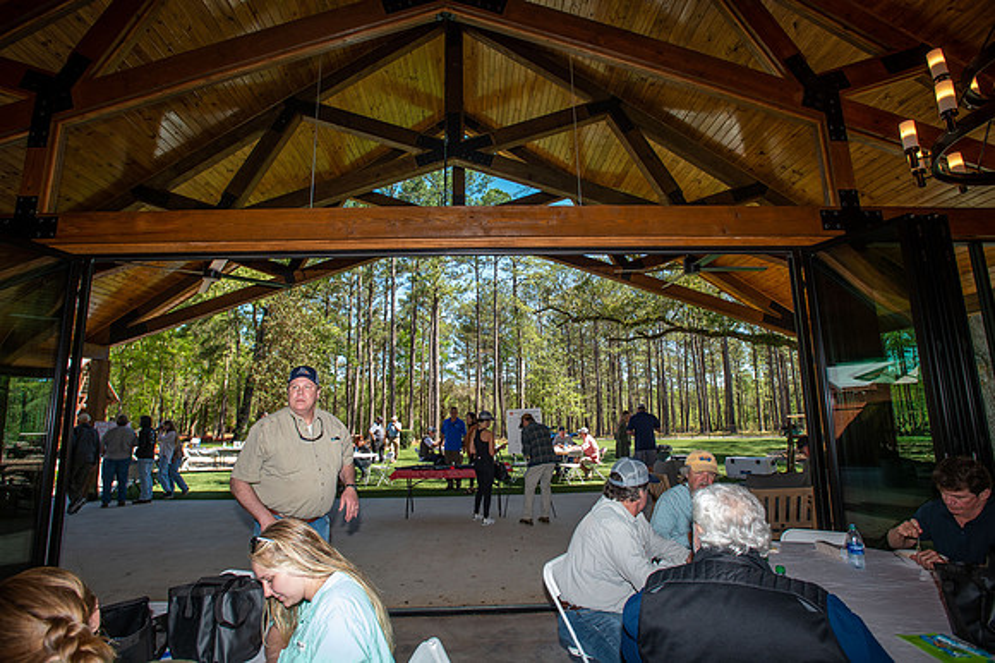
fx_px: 484
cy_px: 332
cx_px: 498
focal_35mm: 18
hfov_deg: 91.5
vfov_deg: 68.7
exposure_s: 1/125
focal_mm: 17
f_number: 5.6
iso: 160
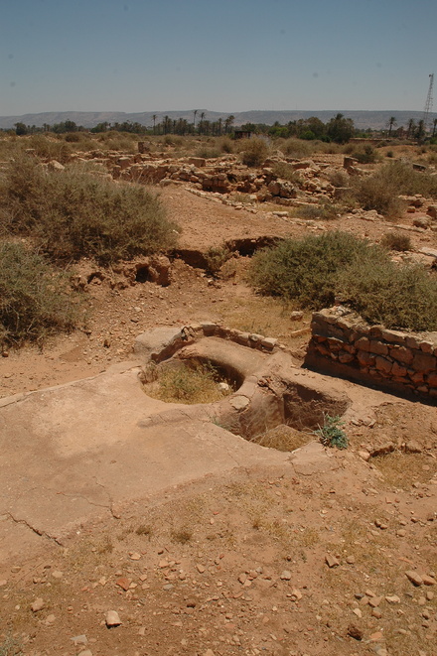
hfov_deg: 47.9
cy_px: 328
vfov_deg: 67.4
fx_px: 492
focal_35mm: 27
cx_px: 218
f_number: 11
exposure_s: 1/400
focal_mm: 18
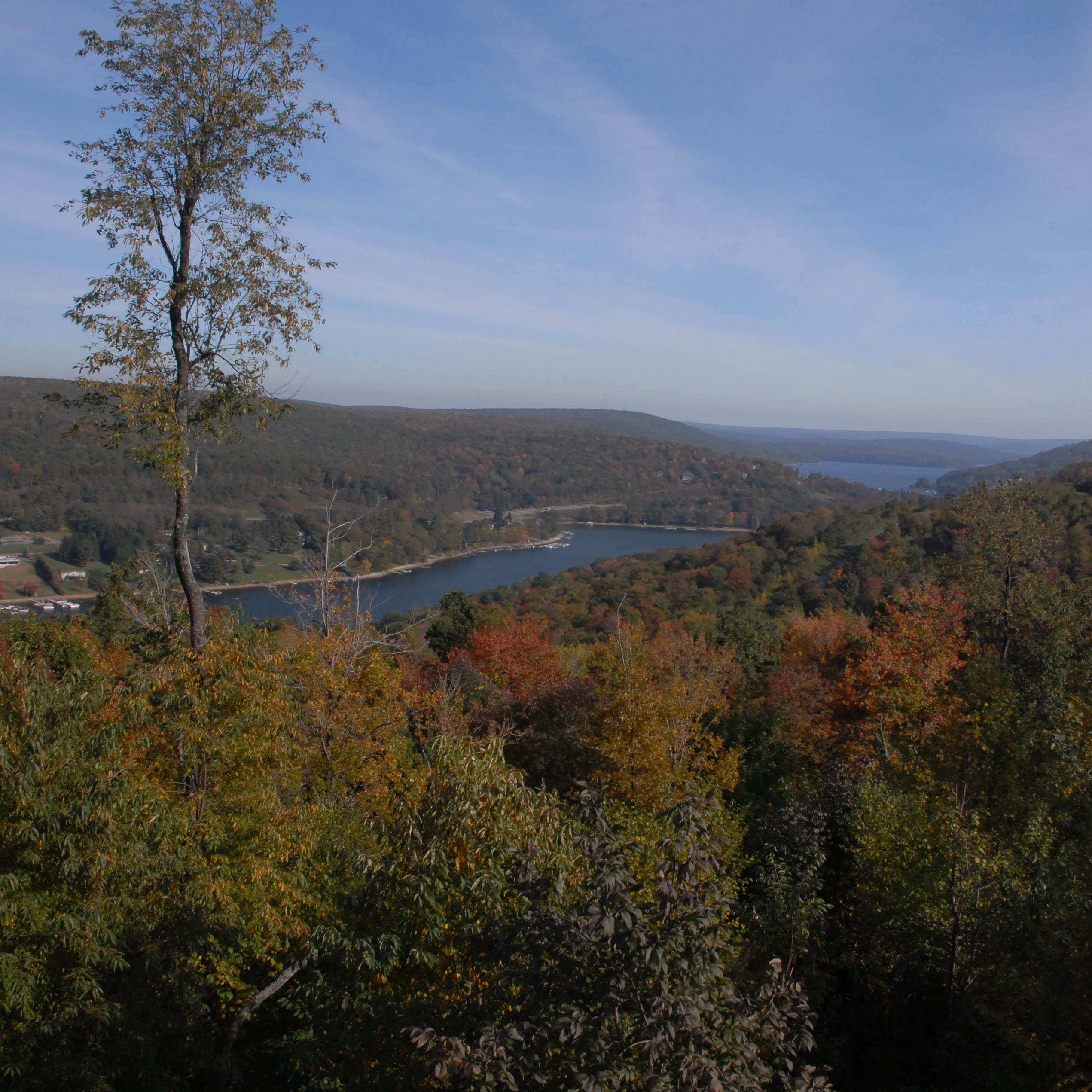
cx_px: 570
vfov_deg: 47.2
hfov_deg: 47.2
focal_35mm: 35
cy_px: 537
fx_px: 1249
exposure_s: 1/250
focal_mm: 18
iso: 400
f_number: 9
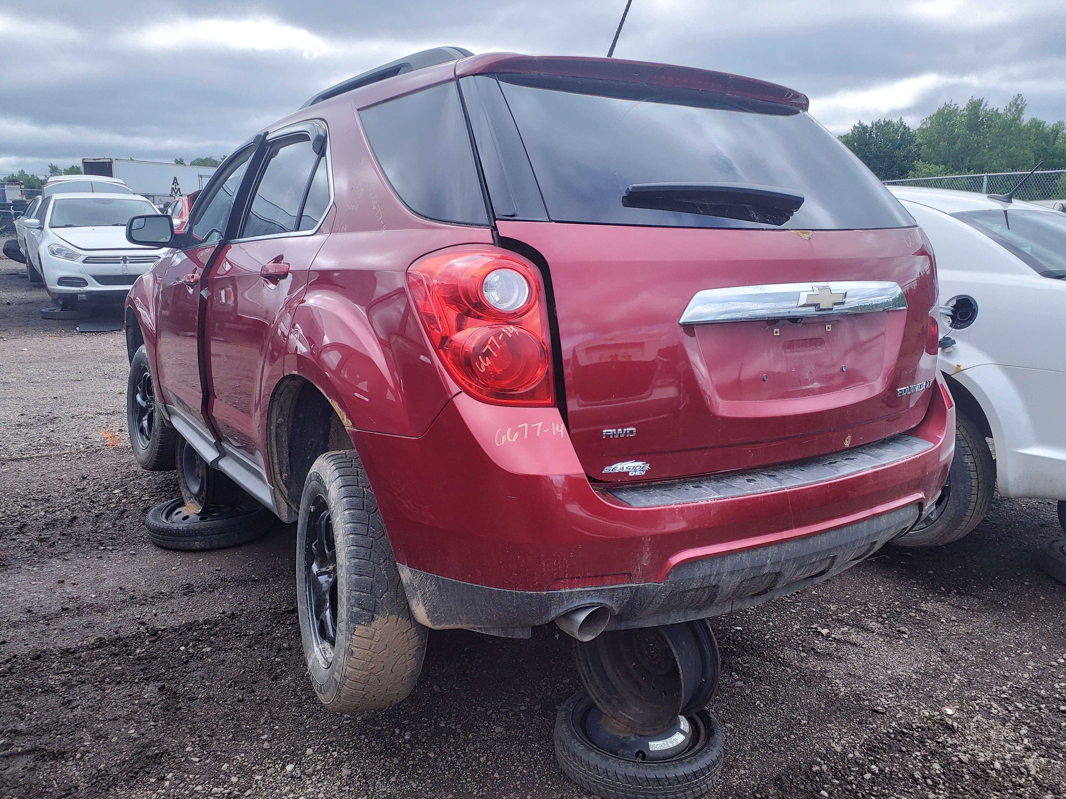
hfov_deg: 67.3
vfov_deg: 53.1
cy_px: 400
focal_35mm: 26
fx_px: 801
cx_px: 533
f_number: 1.9
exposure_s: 1/152
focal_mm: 3.58
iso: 40
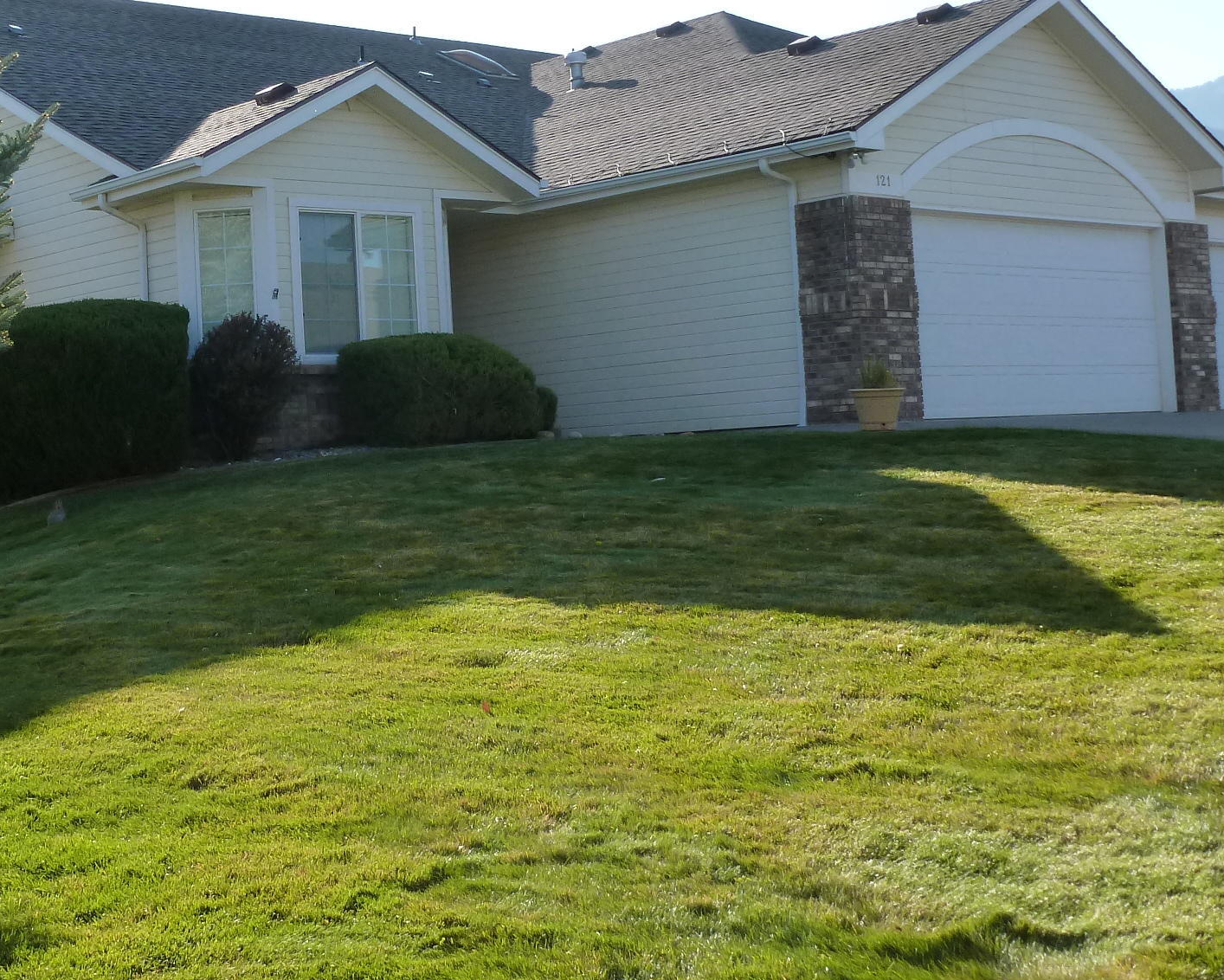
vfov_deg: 28.5
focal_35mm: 53
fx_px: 1920
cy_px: 353
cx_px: 387
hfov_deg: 34.9
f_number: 4
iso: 160
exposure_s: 1/400
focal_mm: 5.4
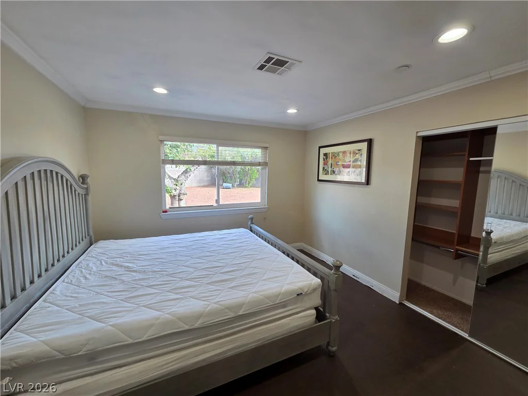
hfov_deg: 106.2
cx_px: 264
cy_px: 198
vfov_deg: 89.9
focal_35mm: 13
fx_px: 198
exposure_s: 1/120
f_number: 2.2
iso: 125
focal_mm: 2.2
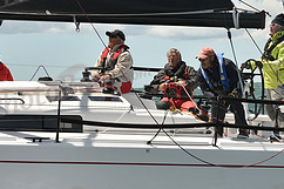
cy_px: 133
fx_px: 1324
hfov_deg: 12.2
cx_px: 212
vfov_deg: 8.2
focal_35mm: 168
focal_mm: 70
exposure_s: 1/800
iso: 320
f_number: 10
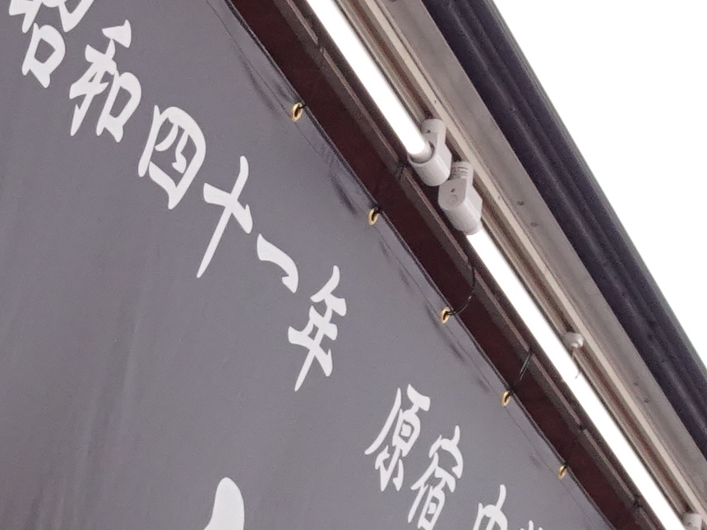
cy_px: 499
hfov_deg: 13.9
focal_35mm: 140
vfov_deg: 10.5
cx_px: 42
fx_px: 2859
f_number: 4
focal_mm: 5.57
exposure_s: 1/800
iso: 200
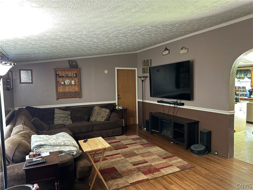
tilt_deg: -4.2
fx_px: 175
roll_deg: +1.6
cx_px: 126
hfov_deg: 71.6
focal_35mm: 24
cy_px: 95
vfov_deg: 56.8
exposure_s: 1/17
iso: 2000
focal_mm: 6.76
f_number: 1.78
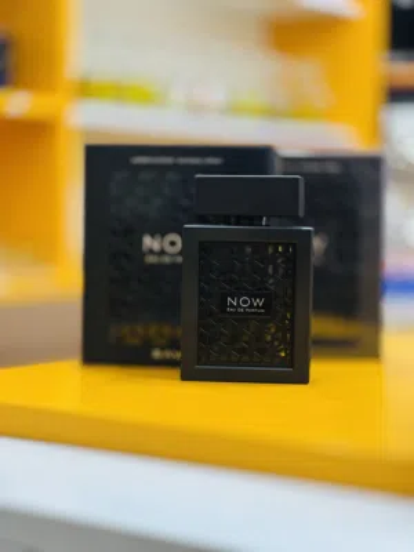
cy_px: 276
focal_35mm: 77
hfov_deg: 19.1
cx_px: 207
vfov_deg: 25.3
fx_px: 1228
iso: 200
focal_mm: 9
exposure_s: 1/40
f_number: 2.8
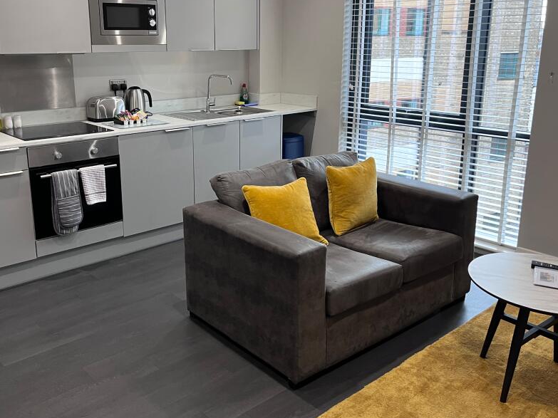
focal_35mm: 34
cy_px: 166
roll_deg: +0.0
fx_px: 548
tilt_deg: -14.5
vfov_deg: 41.6
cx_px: 251
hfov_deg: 53.9
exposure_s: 1/50
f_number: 1.6
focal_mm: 5.1
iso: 80
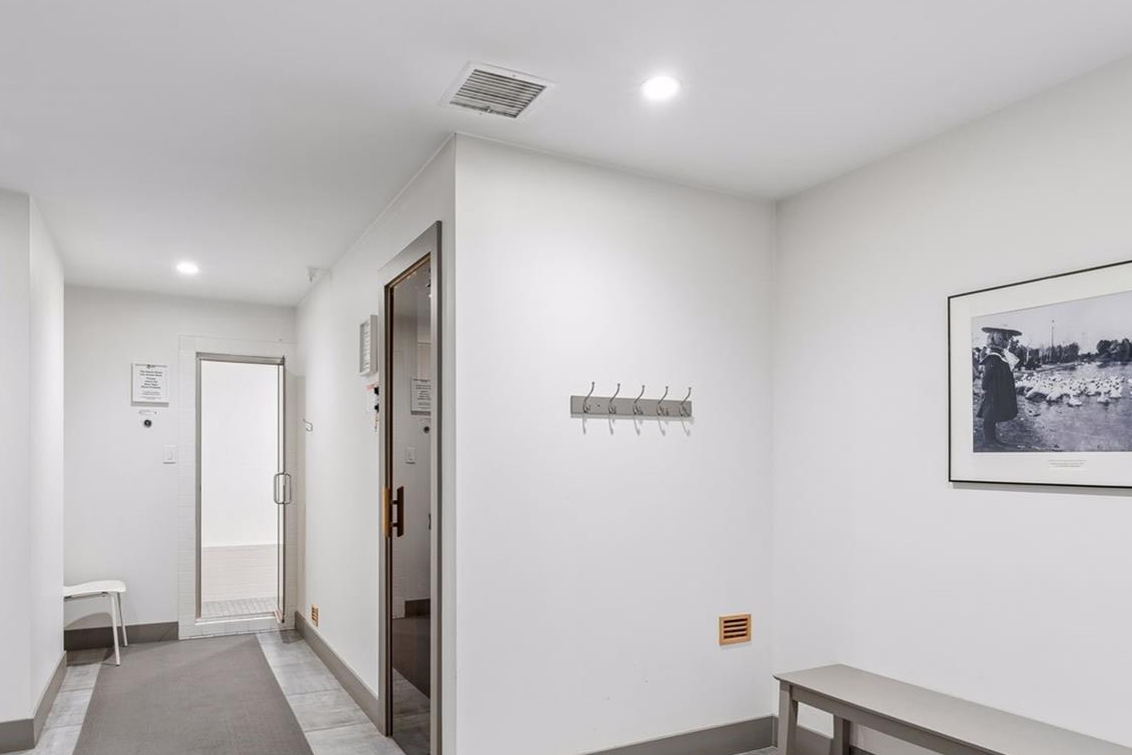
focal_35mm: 24
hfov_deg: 73.7
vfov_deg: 52.4
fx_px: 755
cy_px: 481
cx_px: 538
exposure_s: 1/6
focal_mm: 17
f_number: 9
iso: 400
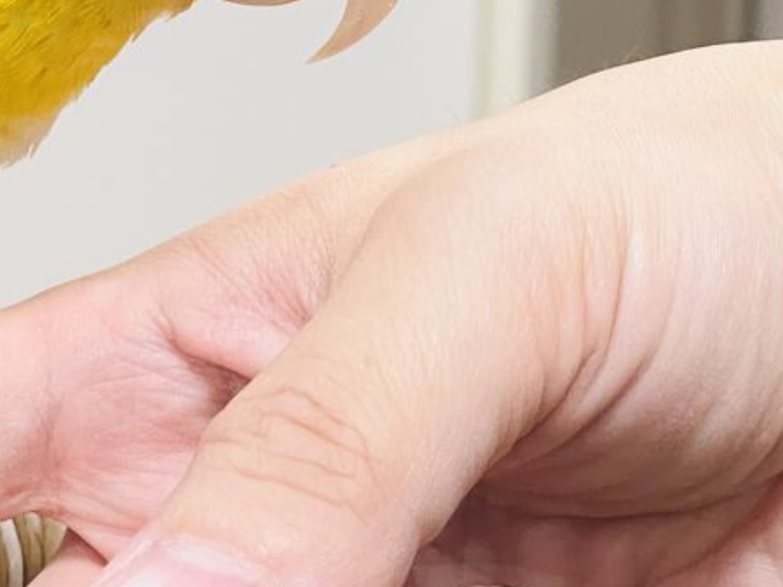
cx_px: -164
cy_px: 70
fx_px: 3145
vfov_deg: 10.6
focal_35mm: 139
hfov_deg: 13.8
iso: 125
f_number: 2
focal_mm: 6
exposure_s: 1/99
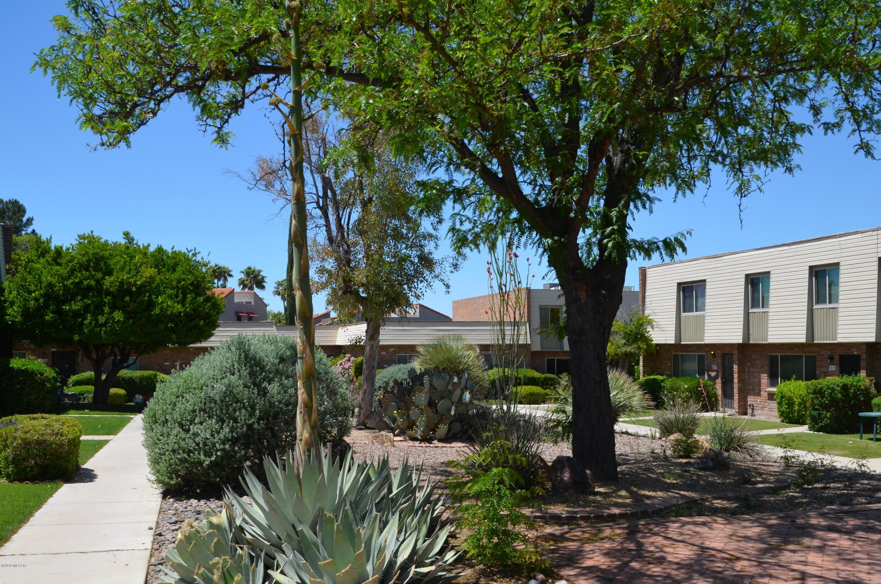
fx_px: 733
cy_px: 292
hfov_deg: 62.0
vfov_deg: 43.4
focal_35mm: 30
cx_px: 440
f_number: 9
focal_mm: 20
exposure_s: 1/320
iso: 100
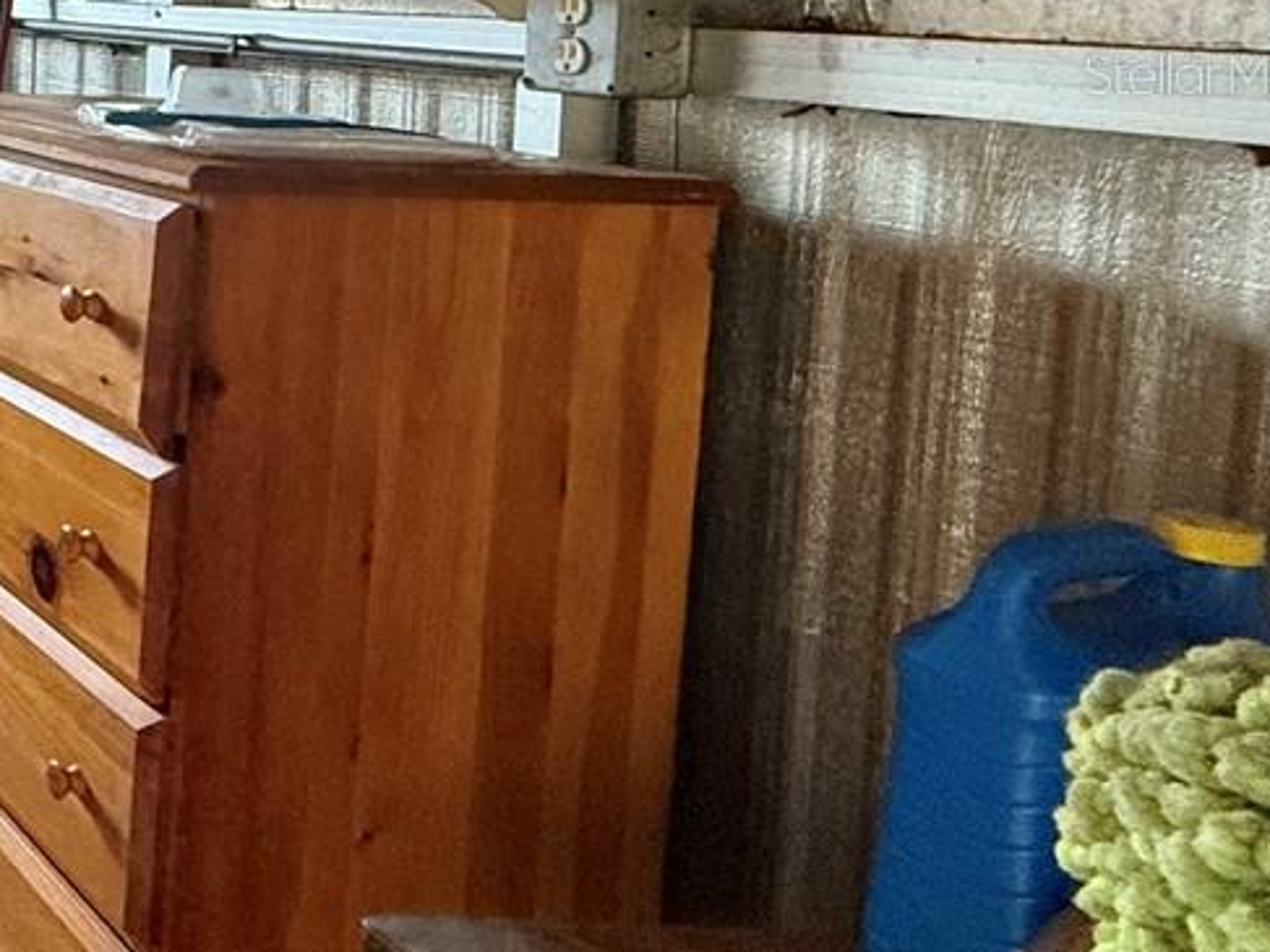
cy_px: 73
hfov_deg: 26.1
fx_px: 1687
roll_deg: -0.7
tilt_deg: -2.8
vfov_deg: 30.0
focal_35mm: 46
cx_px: -756
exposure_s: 1/99
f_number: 2.2
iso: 400
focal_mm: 2.22
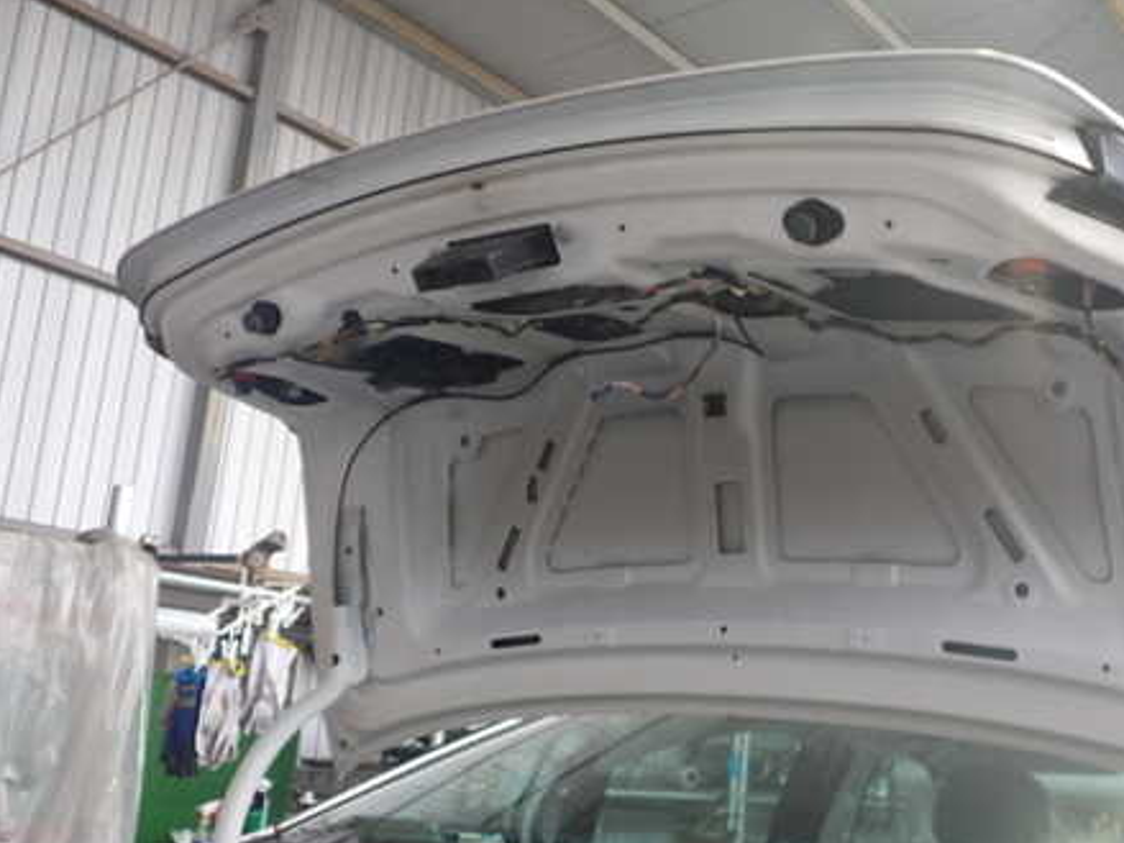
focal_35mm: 41
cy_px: 487
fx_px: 1331
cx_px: 758
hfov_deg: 45.0
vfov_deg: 35.0
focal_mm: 5.4
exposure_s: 1/60
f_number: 2.3
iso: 200
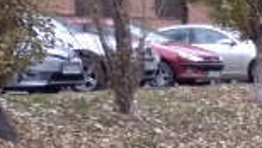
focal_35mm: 184
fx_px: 1280
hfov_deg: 9.1
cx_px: 825
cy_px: 262
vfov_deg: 6.5
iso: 100
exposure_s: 1/119
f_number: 2
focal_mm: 3.52
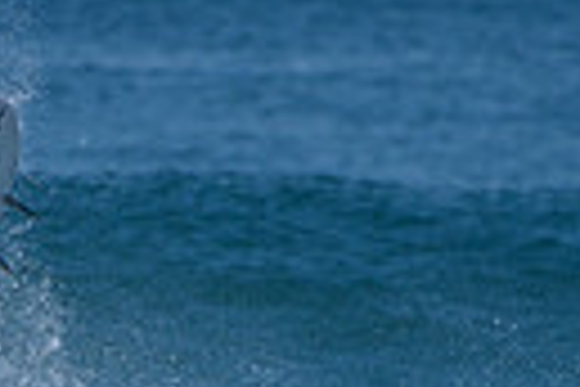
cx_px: 130
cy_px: 650
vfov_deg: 0.6
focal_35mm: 2249
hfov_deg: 0.9
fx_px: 36231
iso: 200
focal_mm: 500
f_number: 5.6
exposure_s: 1/2000
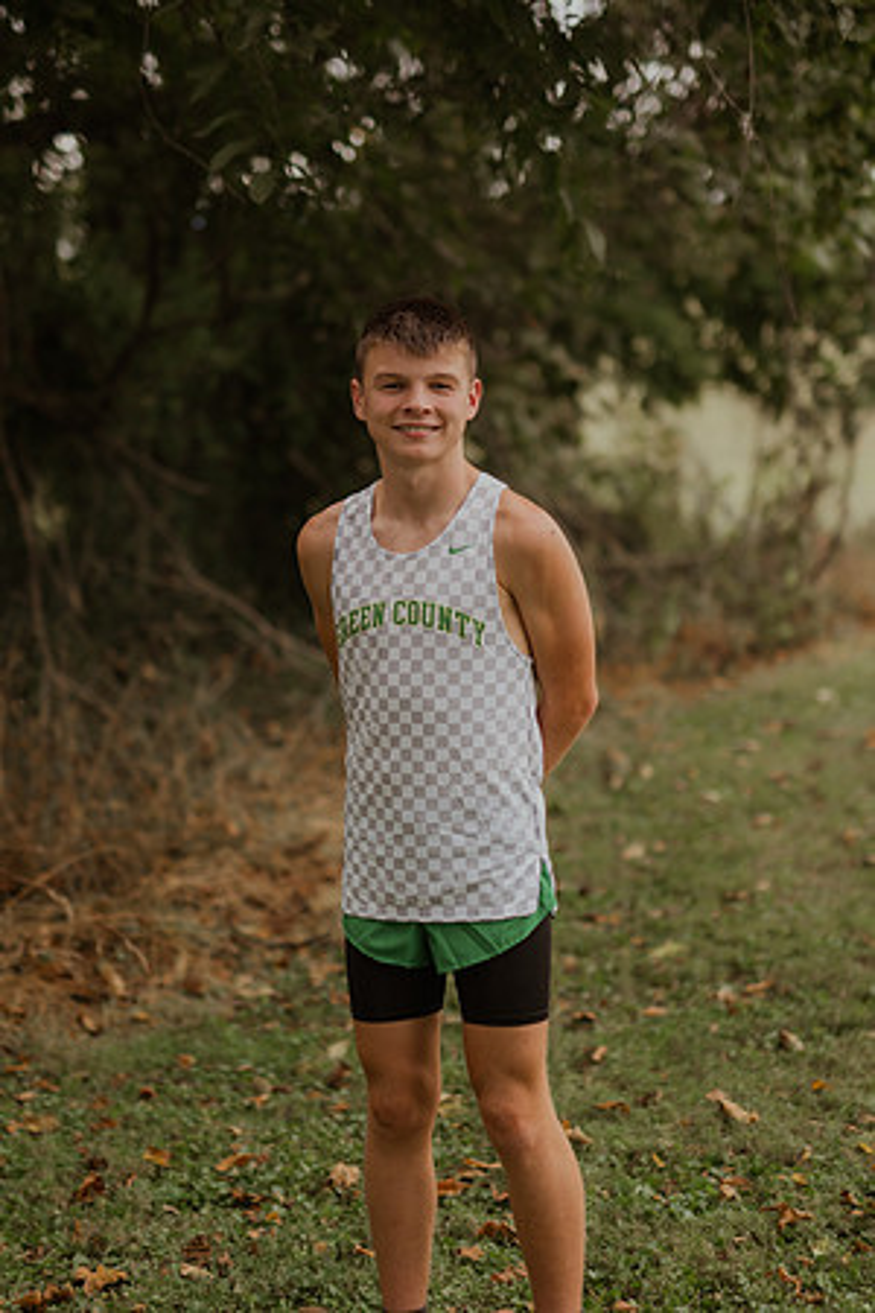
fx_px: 2734
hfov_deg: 18.2
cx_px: 438
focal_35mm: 75
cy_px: 656
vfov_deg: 27.0
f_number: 2.8
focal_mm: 50
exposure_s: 1/1250
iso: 250
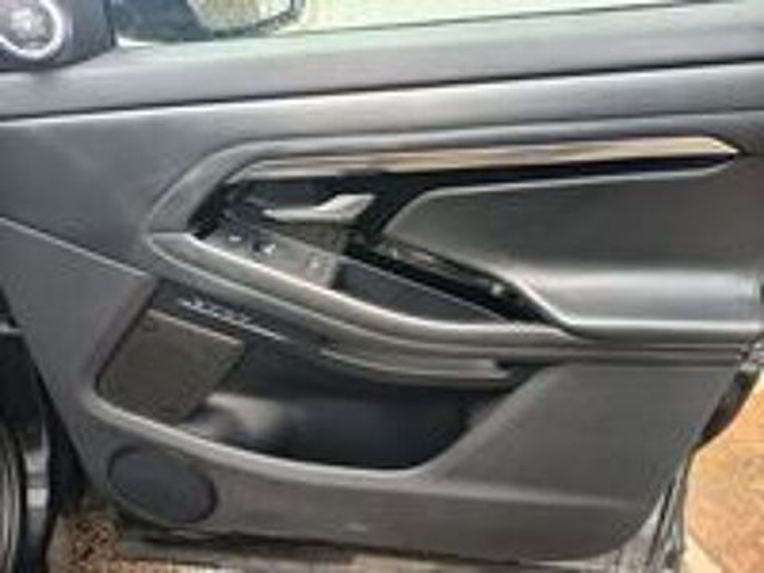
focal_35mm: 24
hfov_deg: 71.6
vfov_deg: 56.8
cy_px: 286
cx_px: 382
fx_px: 530
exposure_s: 1/33.3
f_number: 1.7
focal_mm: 5.24
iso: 424
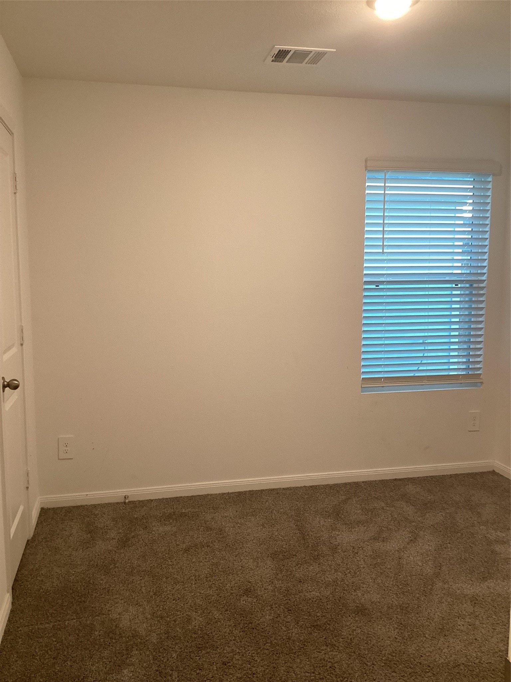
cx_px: 256
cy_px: 341
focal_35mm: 31
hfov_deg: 45.4
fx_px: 610
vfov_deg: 58.4
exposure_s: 1/60
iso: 200
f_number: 2.4
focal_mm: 3.3
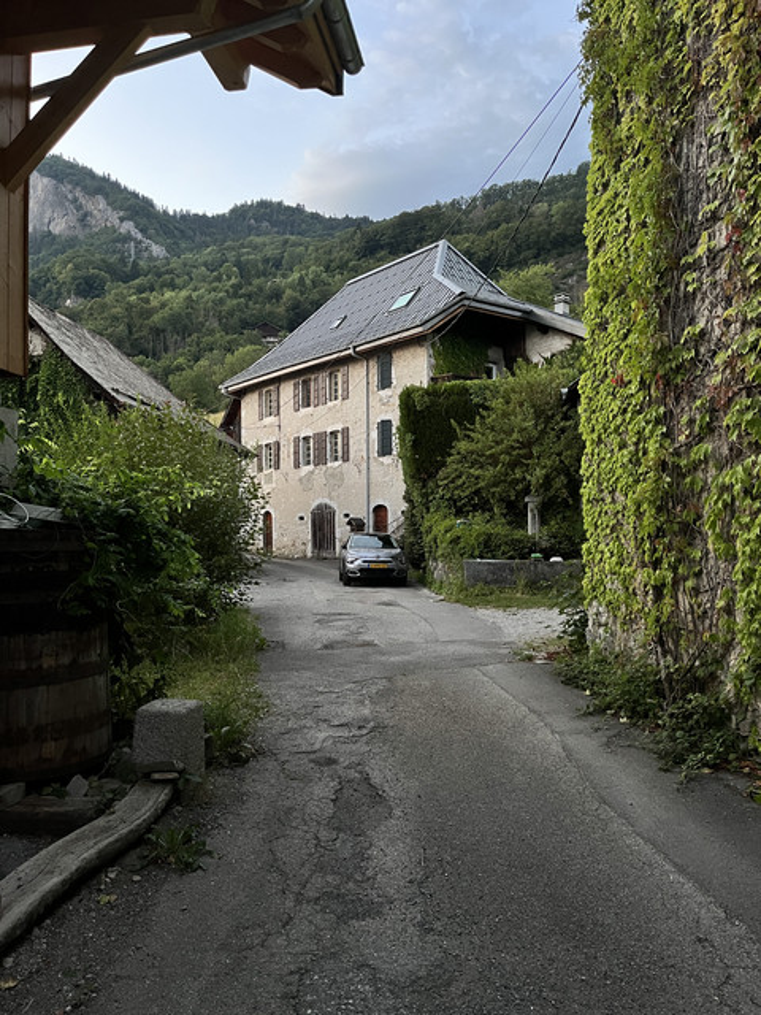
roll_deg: +0.9
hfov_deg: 53.1
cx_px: 380
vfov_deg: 67.3
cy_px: 508
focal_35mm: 26
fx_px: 762
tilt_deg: +2.6
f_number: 1.6
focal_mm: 5.1
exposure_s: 1/30
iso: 640
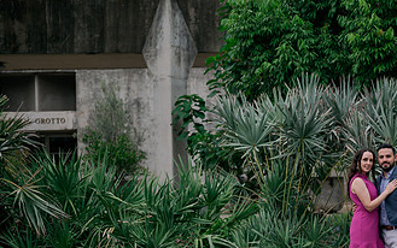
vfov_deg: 14.1
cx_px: 269
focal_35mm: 92
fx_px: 996
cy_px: 209
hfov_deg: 22.4
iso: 80
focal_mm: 50
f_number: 2
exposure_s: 1/400
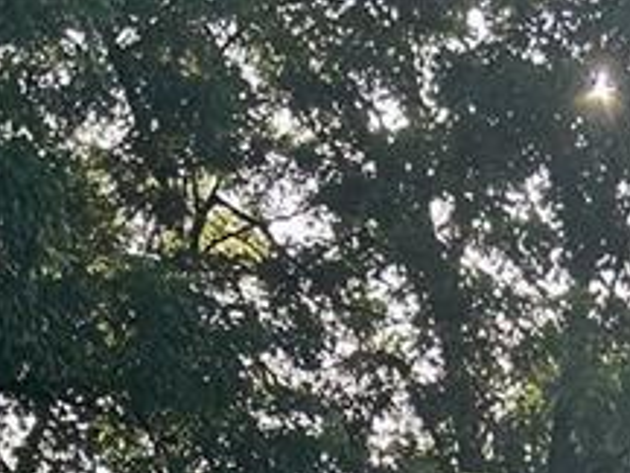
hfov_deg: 16.0
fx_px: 2239
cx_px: 388
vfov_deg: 10.5
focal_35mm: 123
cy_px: 1112
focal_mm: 5.7
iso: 50
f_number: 1.5
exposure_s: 1/650
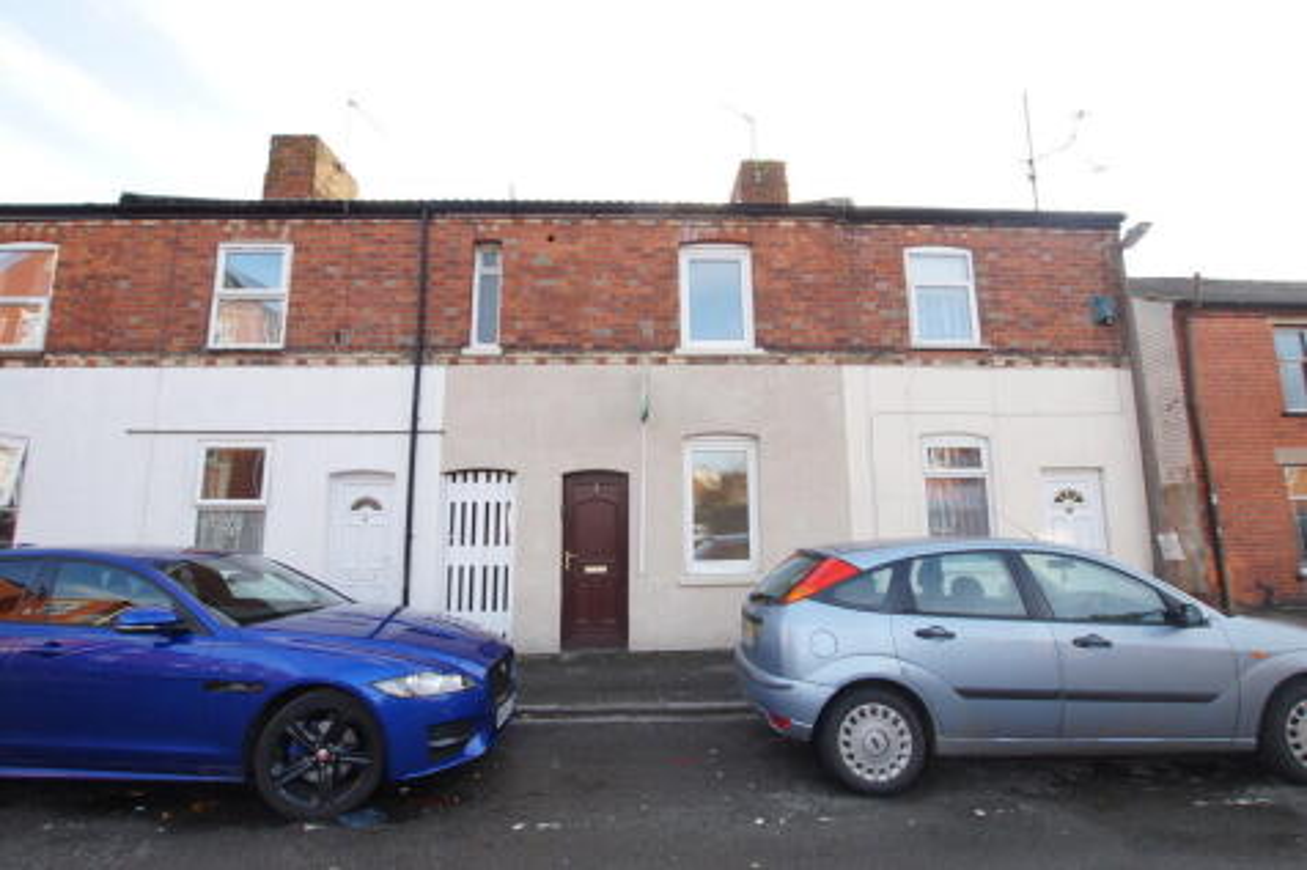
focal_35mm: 15
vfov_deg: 77.3
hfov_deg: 100.4
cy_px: 435
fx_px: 544
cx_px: 654
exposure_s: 1/60
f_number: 8
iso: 250
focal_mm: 10
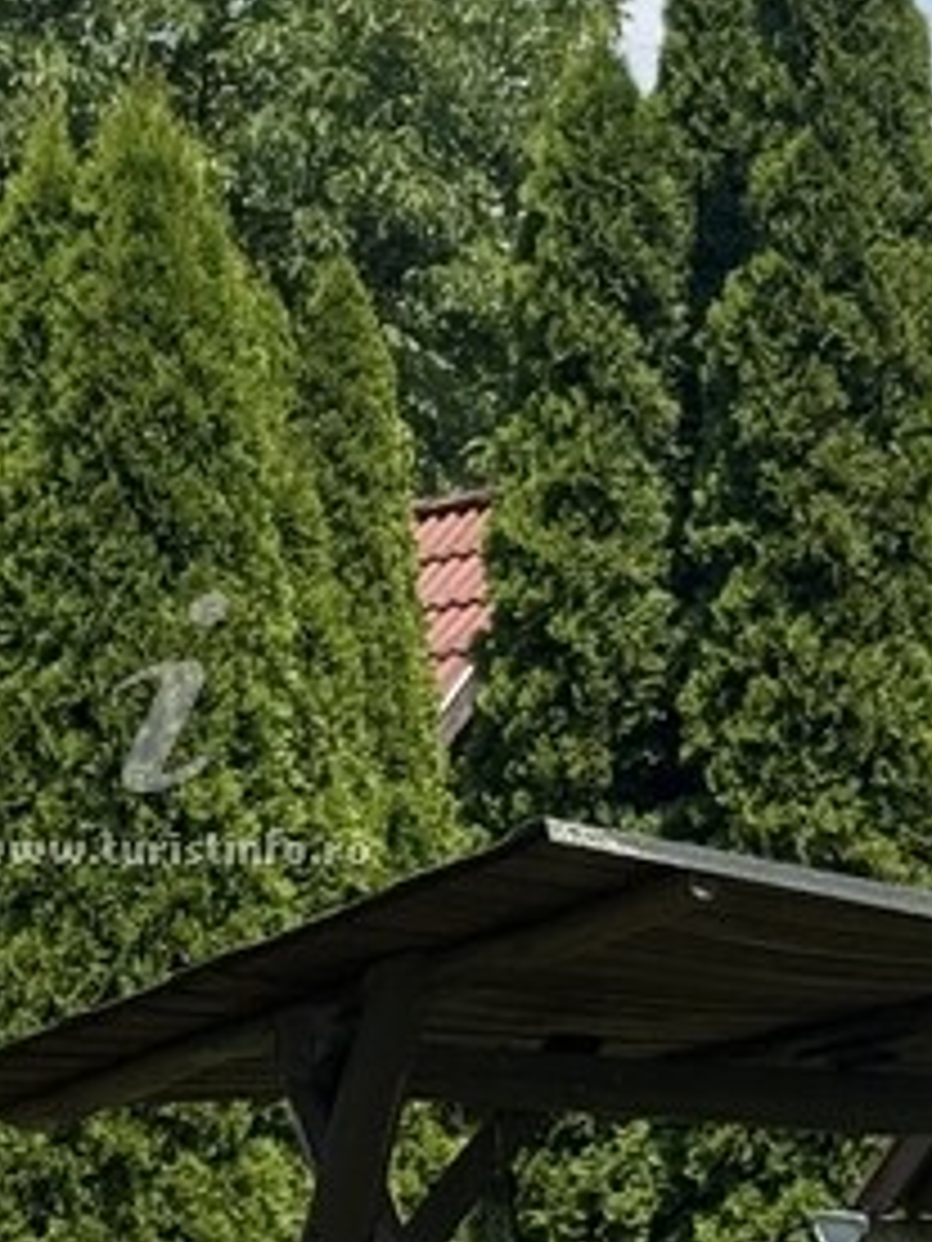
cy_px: 670
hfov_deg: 8.3
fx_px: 6390
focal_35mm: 178
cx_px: 117
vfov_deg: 11.1
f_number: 1.78
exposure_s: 1/3425
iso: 64
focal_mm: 6.76
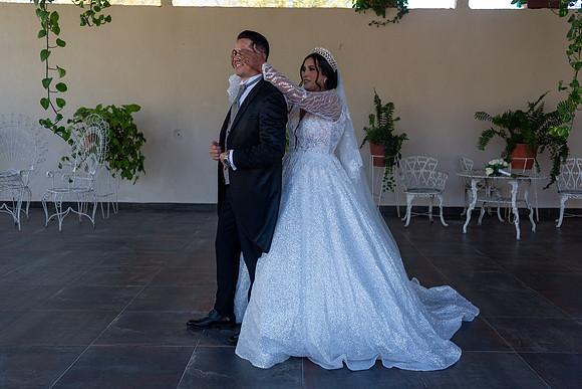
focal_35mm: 35
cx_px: 291
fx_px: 566
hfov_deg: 54.4
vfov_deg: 37.9
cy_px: 194
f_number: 4.5
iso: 800
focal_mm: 35
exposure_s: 1/800
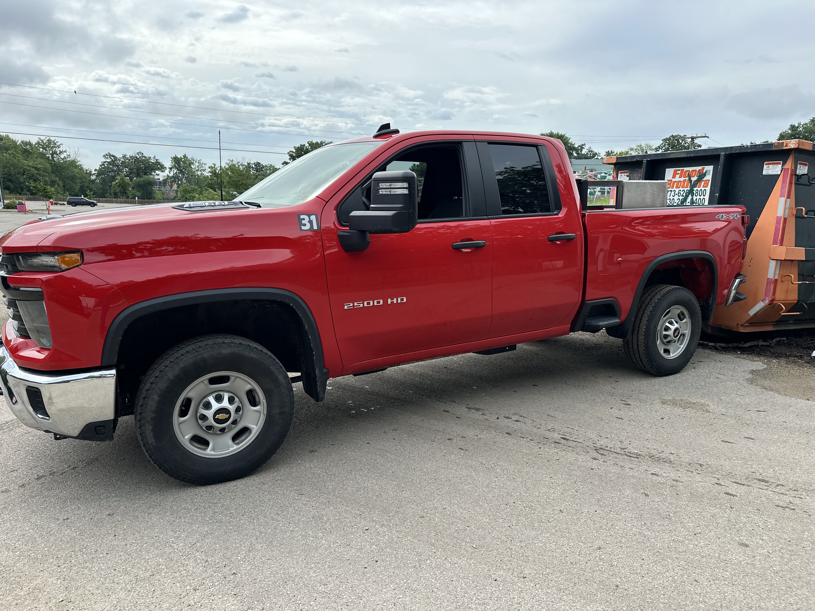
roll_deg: -1.5
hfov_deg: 71.6
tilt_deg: -11.1
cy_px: 306
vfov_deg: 56.8
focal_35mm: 24
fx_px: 565
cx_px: 408
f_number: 1.78
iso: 80
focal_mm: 6.86
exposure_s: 1/2110
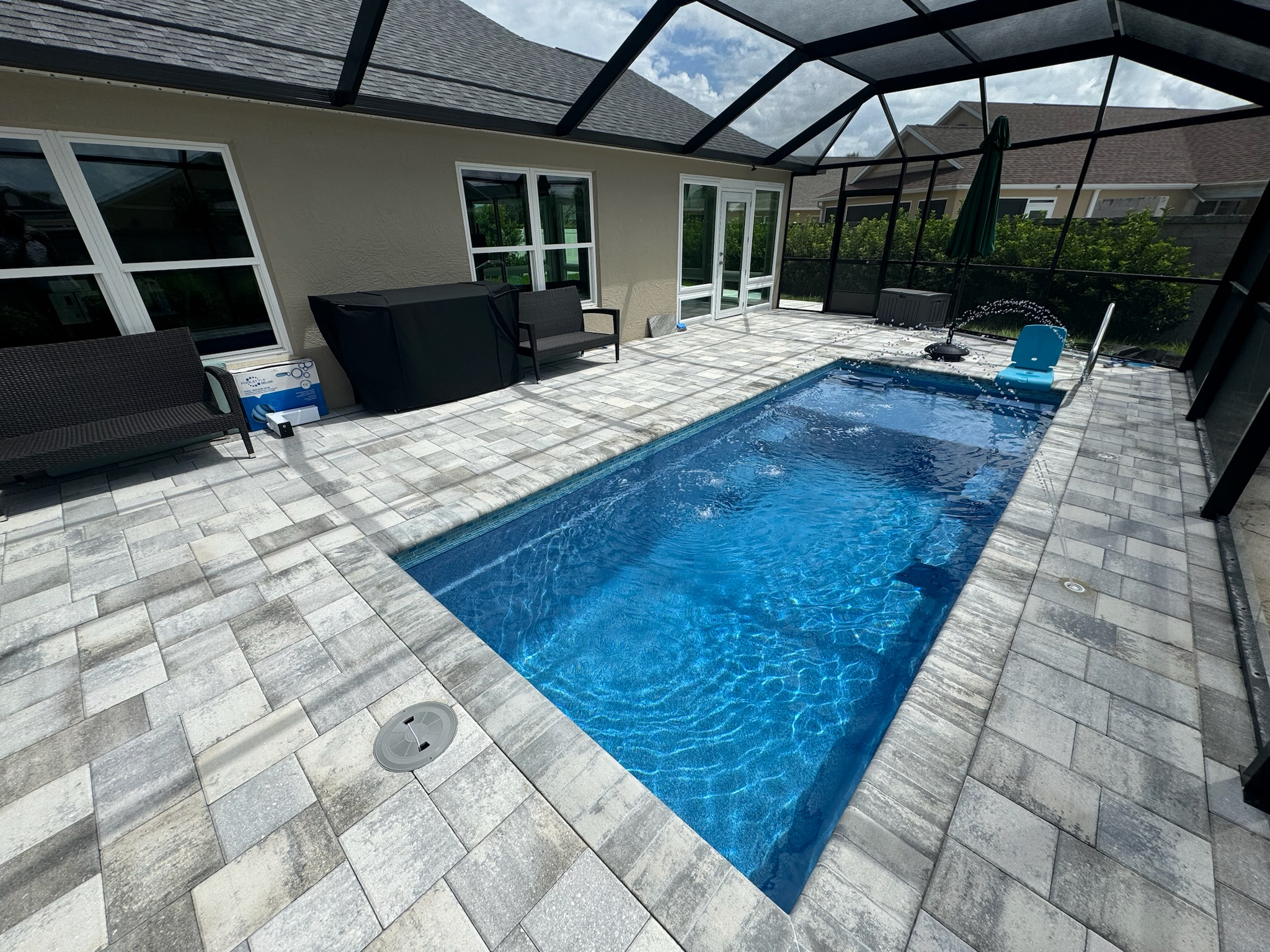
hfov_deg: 102.1
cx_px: 635
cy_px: 476
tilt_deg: -26.5
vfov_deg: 85.7
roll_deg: +0.7
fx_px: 514
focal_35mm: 14
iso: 50
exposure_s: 1/1789
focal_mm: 2.22
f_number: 2.2
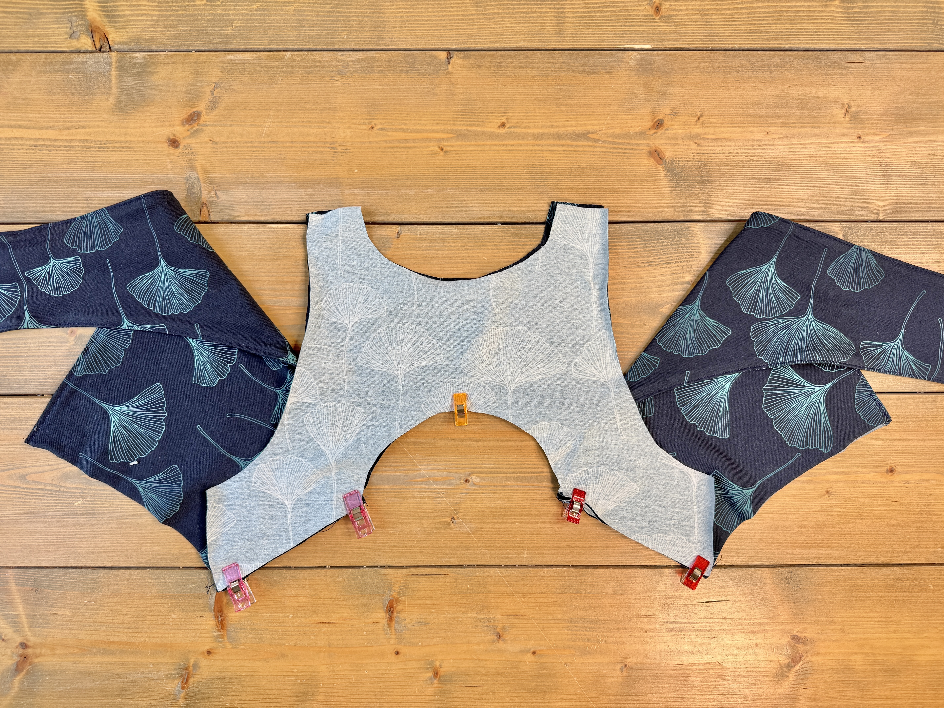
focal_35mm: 24
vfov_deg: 56.8
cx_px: 472
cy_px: 354
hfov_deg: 71.6
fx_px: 654
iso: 80
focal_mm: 6.76
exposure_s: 1/121
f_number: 1.78
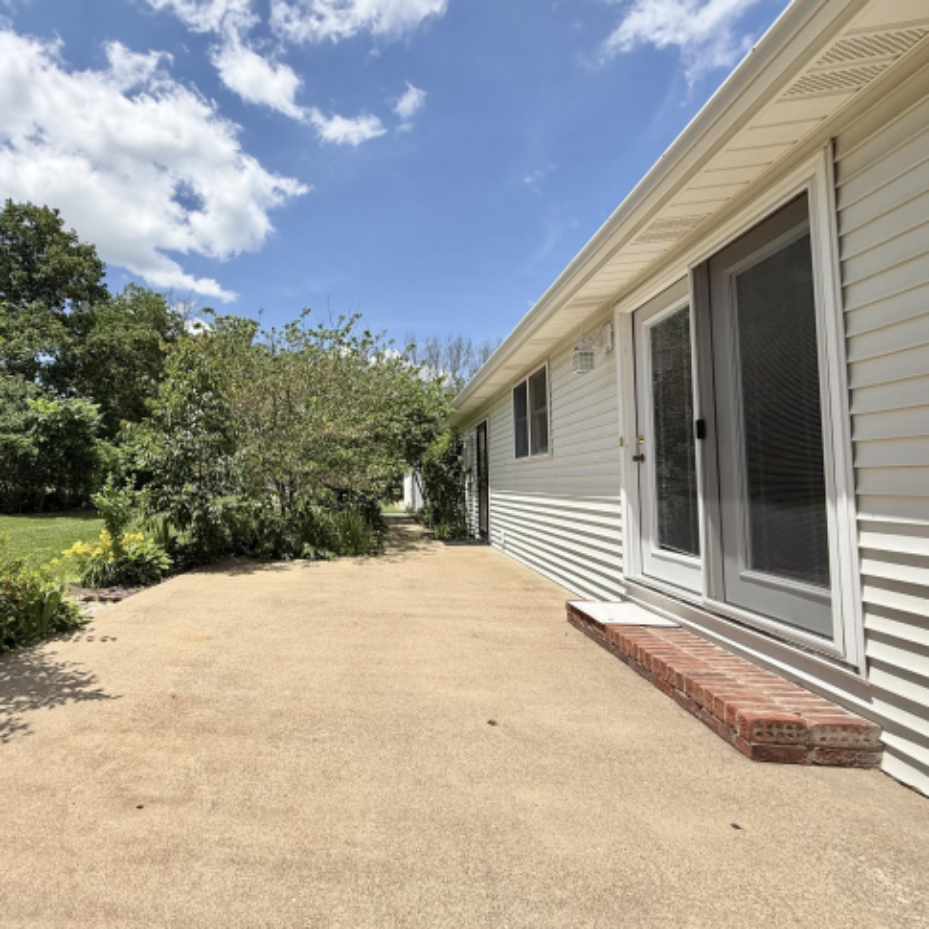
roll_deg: +0.2
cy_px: 454
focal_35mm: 17
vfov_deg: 84.0
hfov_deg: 81.5
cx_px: 319
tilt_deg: +4.1
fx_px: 516
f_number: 2.2
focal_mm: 2.22
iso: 50
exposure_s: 1/2024
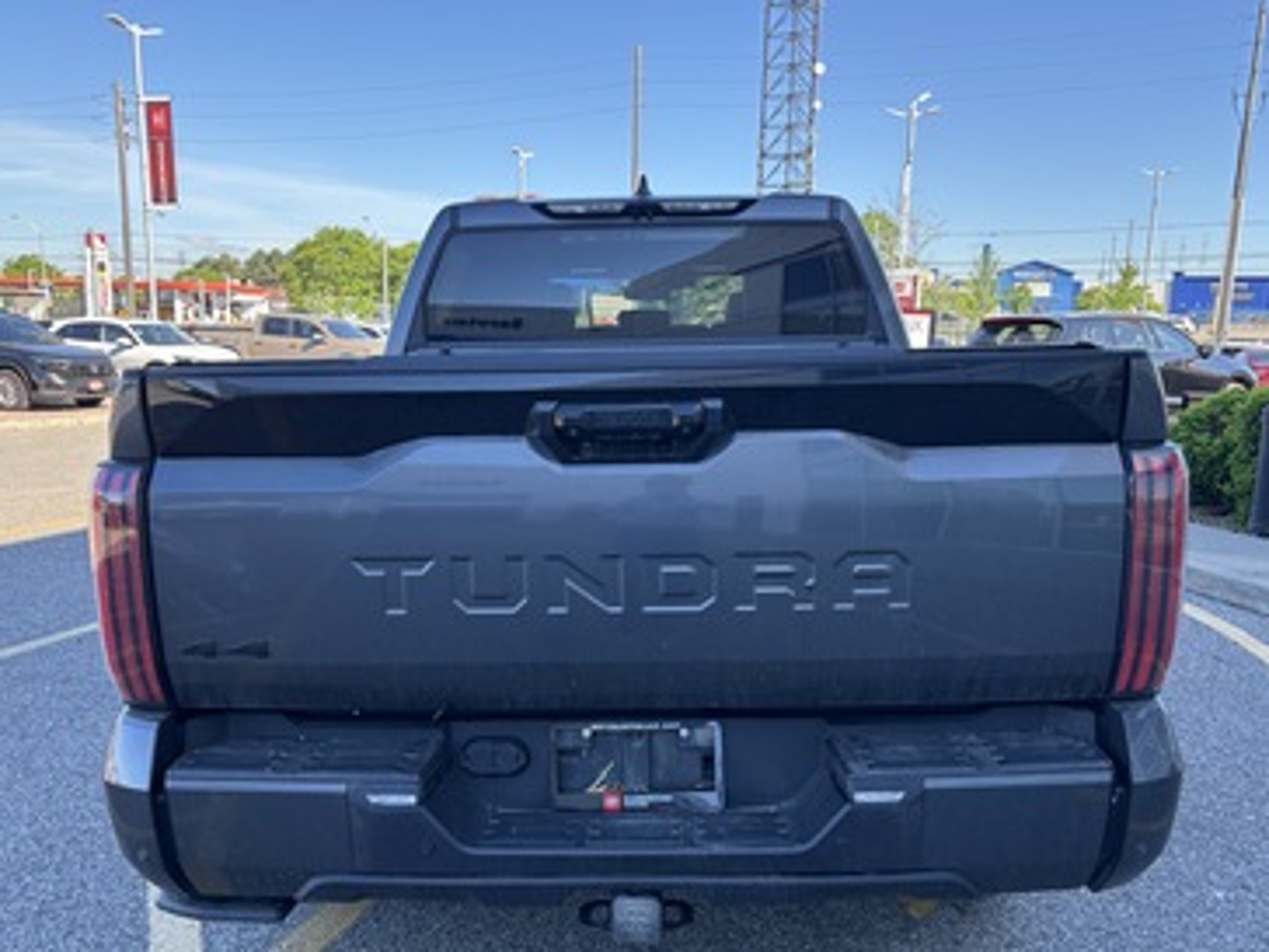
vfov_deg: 46.7
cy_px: 539
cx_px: 624
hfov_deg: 60.0
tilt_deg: -10.9
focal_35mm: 30
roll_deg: -1.3
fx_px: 1100
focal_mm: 5.96
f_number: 1.6
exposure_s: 1/550
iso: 50
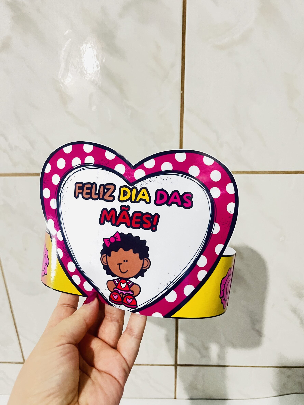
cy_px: 198
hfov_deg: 49.7
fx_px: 328
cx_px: 145
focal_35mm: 28
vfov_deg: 63.4
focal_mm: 5.1
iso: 1000
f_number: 1.6
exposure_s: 1/30
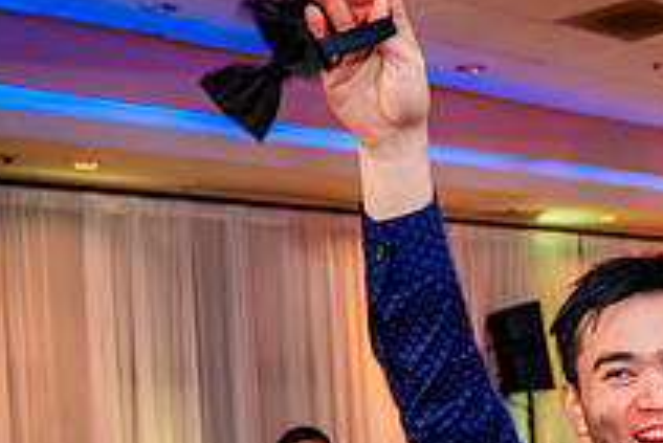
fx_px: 1419
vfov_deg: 17.4
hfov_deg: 23.0
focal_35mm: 77
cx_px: 886
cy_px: 423
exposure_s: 1/160
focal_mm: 28
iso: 1000
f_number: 3.5
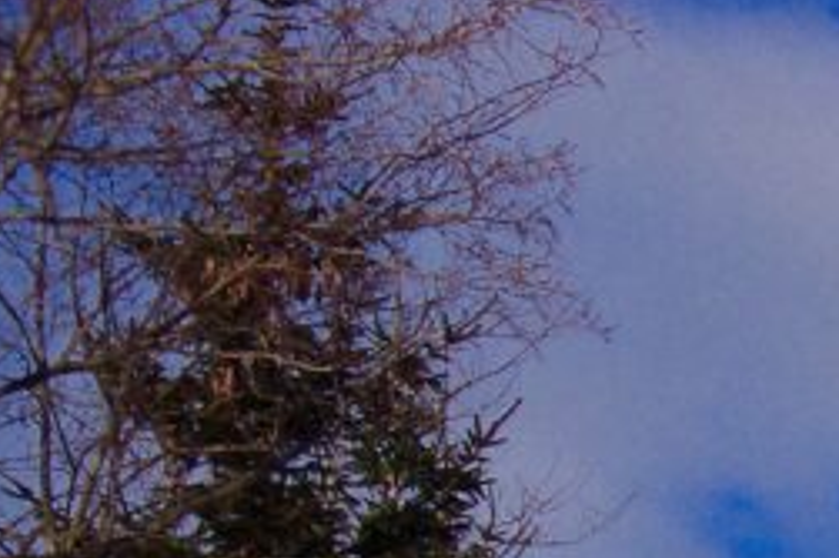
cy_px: 939
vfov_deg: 7.1
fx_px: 4378
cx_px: 1167
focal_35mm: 188
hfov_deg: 10.6
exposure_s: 1/500
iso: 80
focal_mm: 10.5
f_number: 7.1
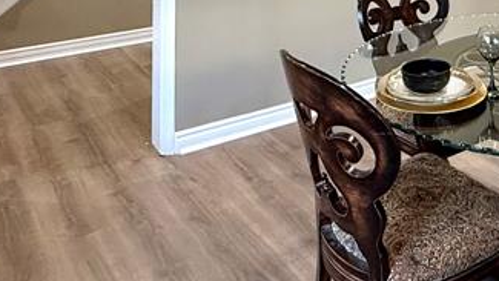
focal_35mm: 48
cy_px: -135
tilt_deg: -0.9
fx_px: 635
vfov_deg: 21.2
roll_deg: -1.0
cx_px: 470
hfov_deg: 39.1
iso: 400
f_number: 2.2
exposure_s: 1/120
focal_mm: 2.22
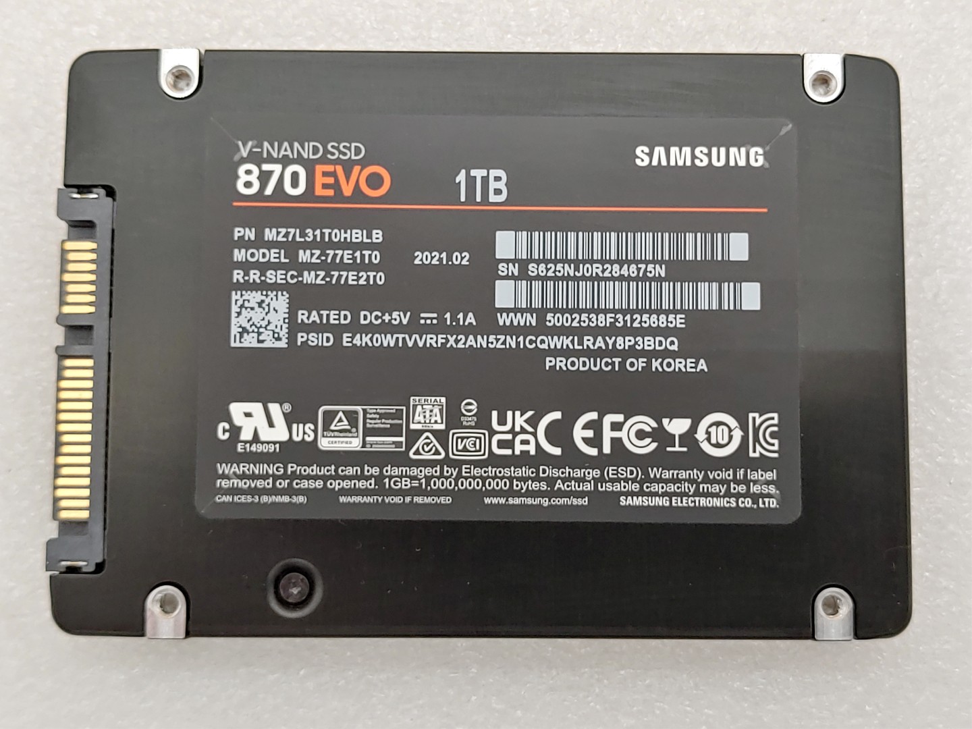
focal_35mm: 52
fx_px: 1460
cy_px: 364
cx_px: 486
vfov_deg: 28.0
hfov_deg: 36.8
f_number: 1.8
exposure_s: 1/74
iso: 50
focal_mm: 4.36
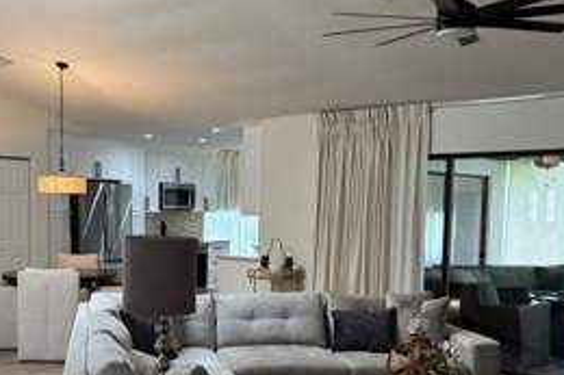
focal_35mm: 50
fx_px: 783
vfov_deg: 26.7
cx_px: 167
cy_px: 264
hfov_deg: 38.9
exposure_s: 1/120
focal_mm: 5.96
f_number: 1.6
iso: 125
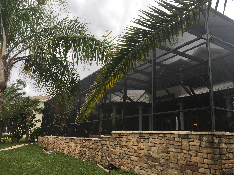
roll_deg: -2.6
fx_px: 196
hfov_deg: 61.7
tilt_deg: +16.5
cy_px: 88
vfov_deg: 48.2
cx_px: 117
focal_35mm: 29
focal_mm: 4.15
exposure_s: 1/377
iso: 25
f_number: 2.2
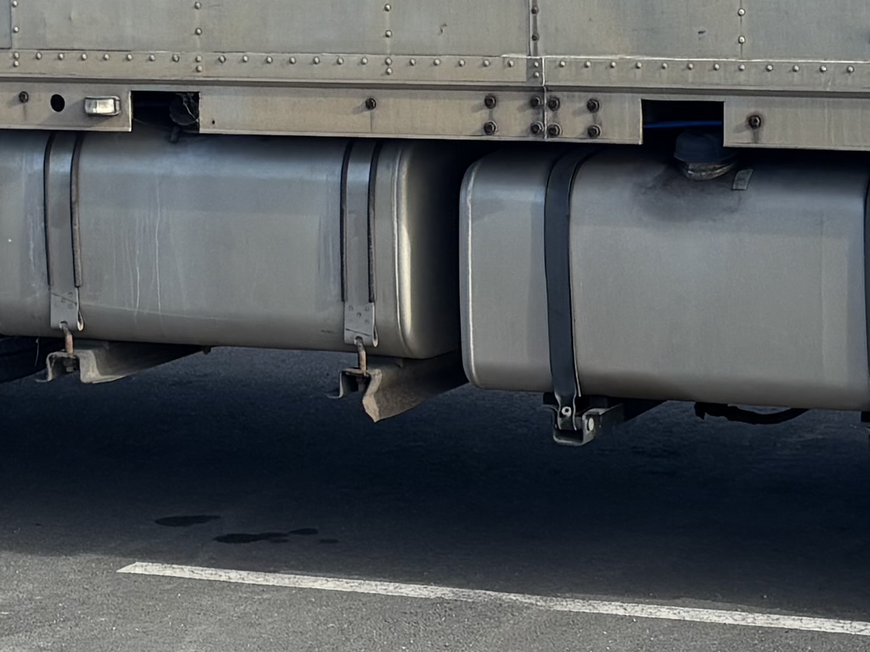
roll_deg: +0.6
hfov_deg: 15.0
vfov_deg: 11.2
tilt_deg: -5.3
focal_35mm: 131
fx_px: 3292
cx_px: 580
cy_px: 8
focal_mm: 5.96
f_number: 1.6
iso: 50
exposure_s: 1/1263
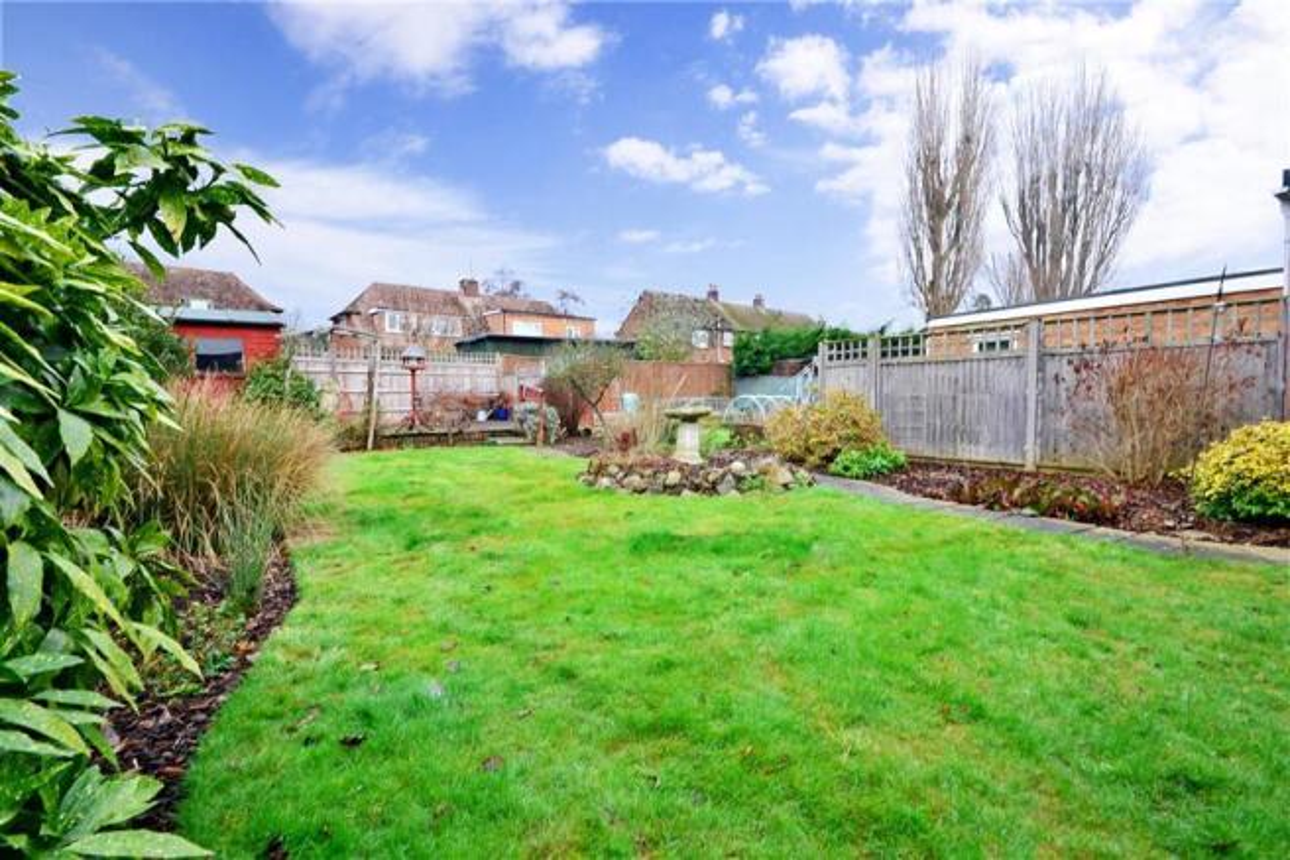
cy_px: 430
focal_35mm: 15
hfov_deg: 100.4
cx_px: 645
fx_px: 537
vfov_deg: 77.3
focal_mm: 10
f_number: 11
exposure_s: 1/13
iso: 200
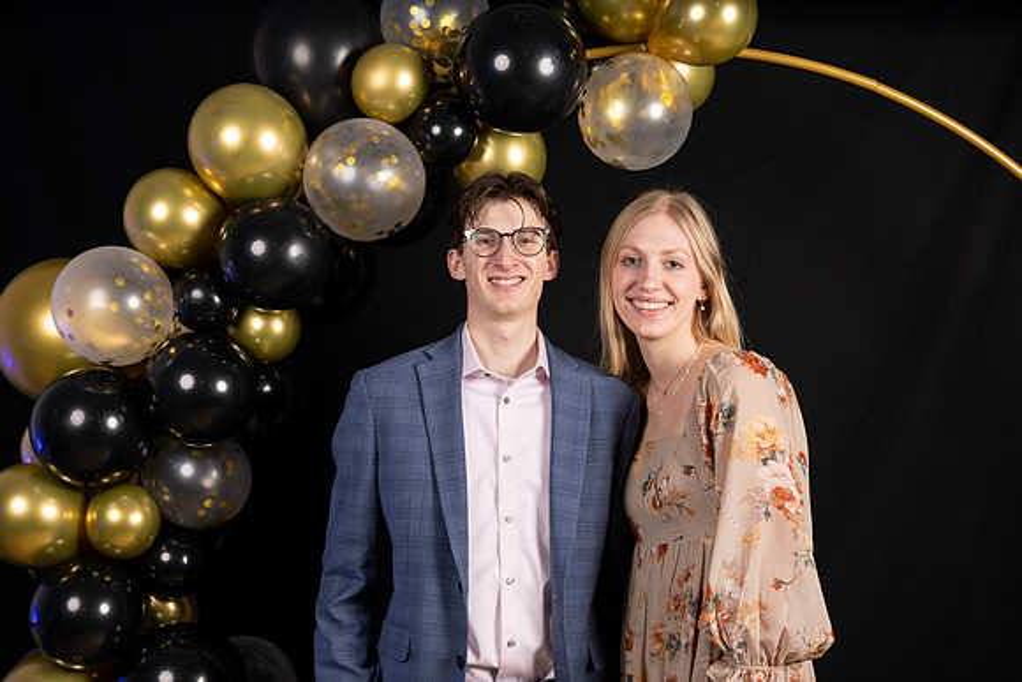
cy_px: 341
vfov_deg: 27.0
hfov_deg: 39.6
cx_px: 511
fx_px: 1420
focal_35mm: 50
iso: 320
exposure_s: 1/250
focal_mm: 50
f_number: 4.5
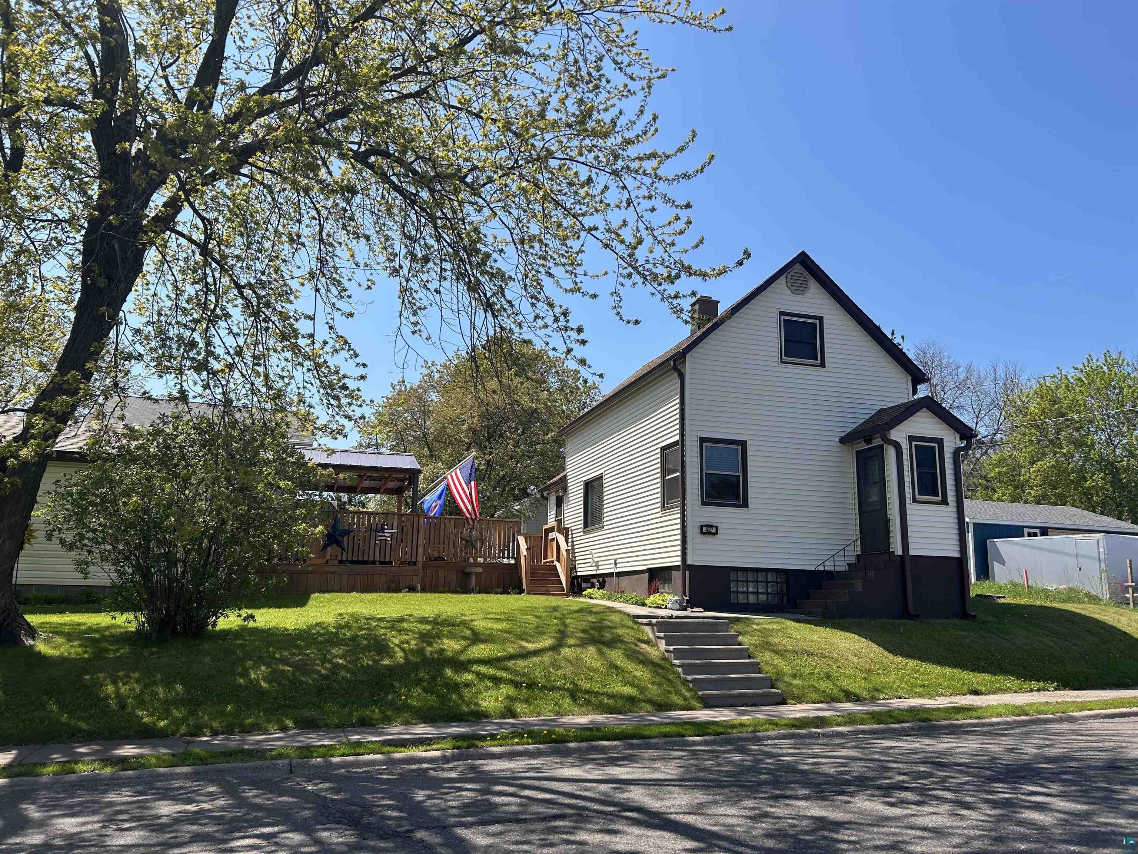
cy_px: 427
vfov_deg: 53.1
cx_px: 569
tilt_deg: +11.3
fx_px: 855
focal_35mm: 26
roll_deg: -1.2
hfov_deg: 67.3
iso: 50
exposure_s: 1/3257
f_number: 1.5
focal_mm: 5.7
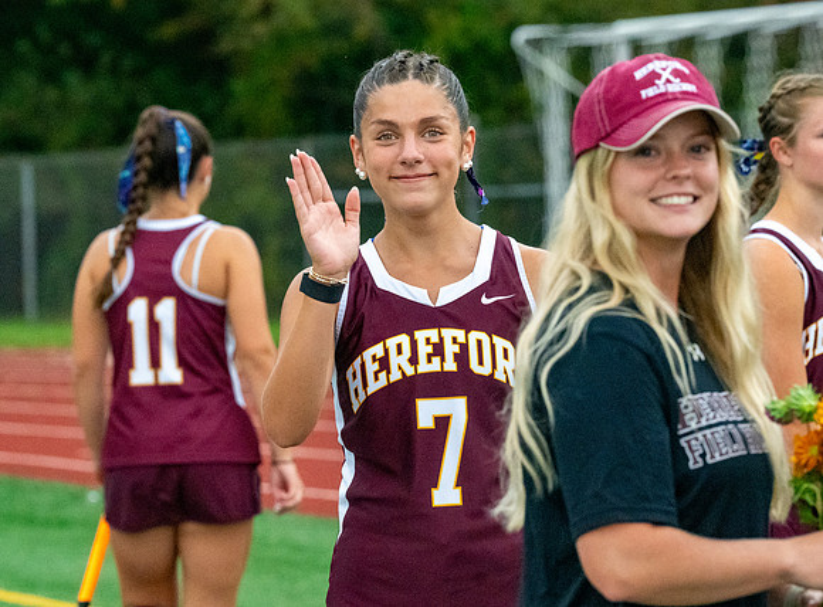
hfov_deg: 7.6
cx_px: 448
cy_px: 270
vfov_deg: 5.6
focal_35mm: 262
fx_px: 6205
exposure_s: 1/1600
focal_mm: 180
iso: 14400
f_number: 7.1
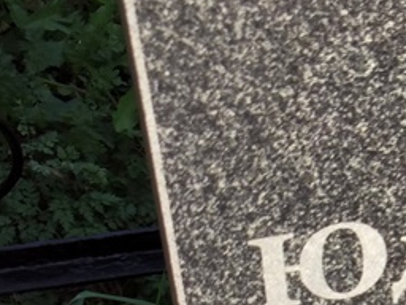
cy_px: 427
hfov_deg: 12.2
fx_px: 1830
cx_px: 550
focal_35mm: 156
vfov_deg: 9.3
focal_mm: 4.71
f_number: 1.7
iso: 50
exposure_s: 1/1118
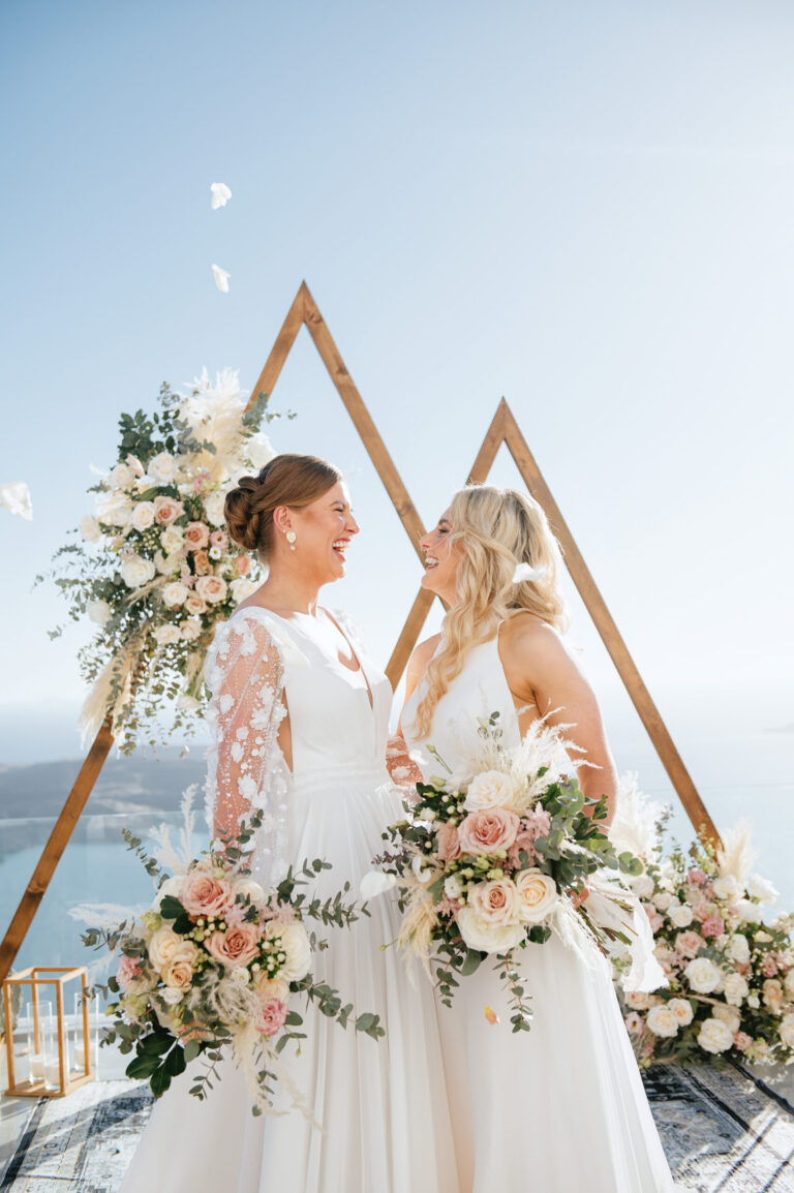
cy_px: 596
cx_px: 397
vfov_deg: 46.4
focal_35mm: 42
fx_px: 1391
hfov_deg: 31.9
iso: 100
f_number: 4
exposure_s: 1/1000
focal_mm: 42
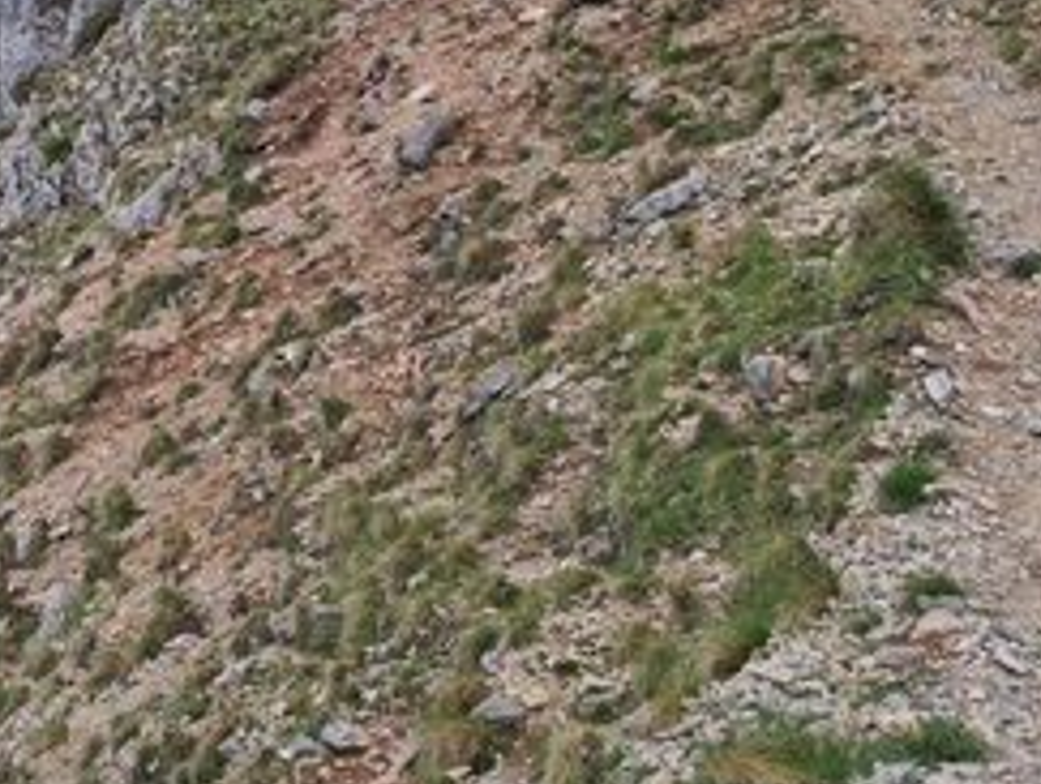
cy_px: -218
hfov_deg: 26.4
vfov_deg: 19.3
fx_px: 2138
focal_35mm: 71
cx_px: 86
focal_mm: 5.9
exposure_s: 1/820
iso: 25
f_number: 2
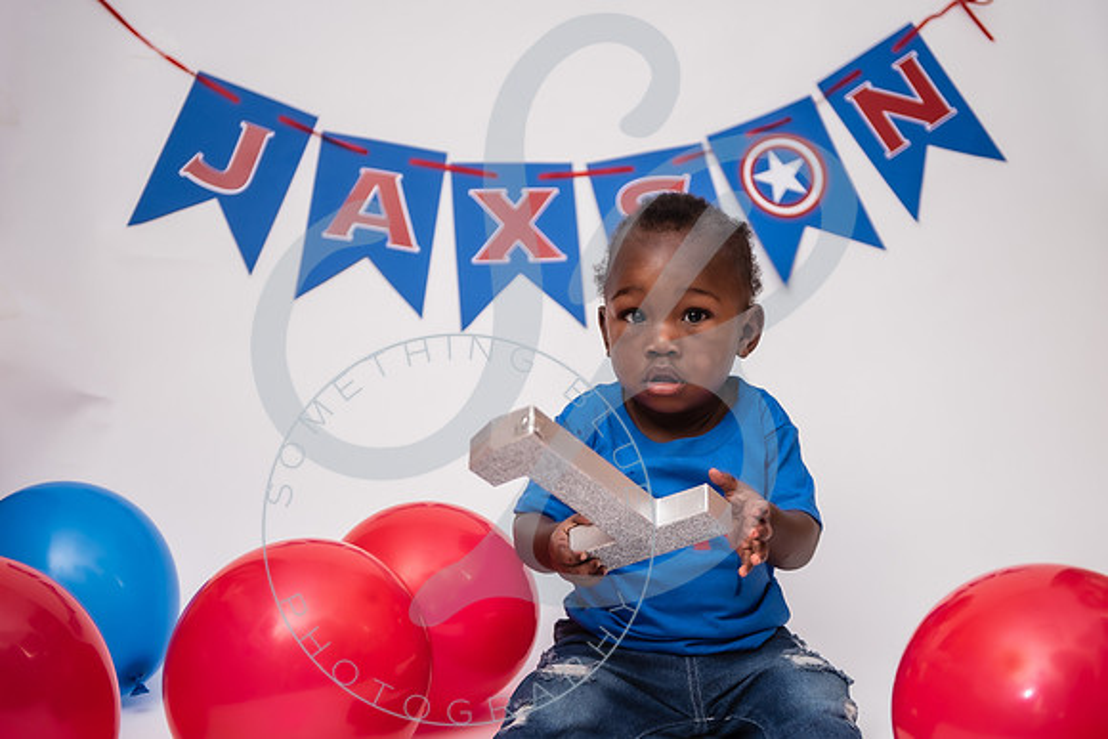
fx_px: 1813
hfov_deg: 34.0
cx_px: 578
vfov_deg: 23.0
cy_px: 393
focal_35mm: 59
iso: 100
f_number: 2.8
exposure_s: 1/160
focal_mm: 50
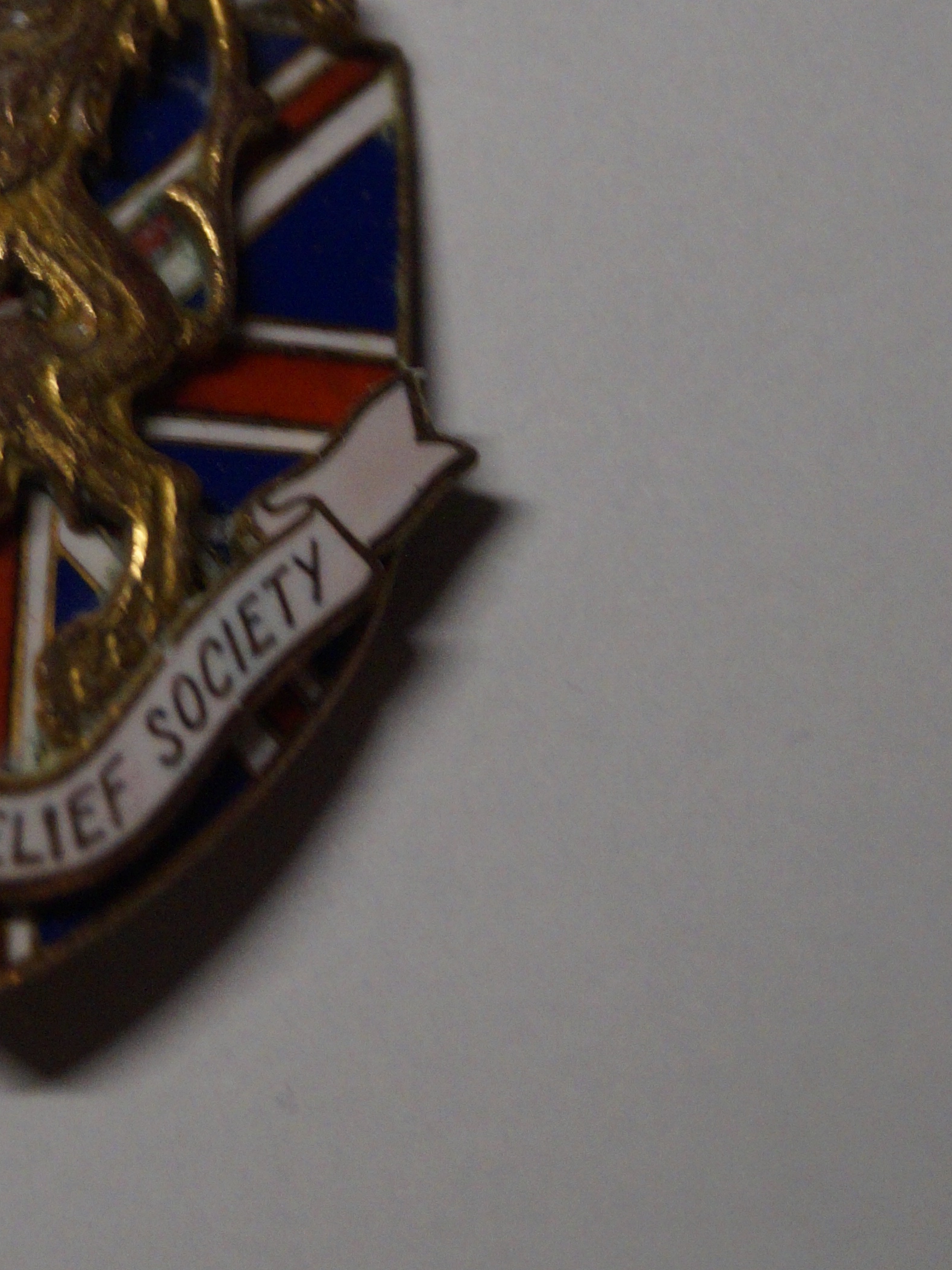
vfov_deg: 17.5
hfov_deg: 13.0
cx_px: -19
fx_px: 4107
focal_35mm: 112
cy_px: 294
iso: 1600
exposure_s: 1/160
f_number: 4.5
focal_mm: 30
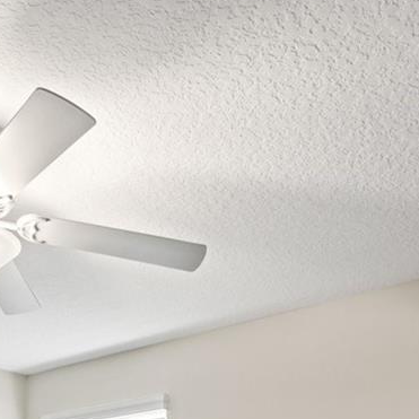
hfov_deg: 30.9
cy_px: 567
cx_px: 147
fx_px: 753
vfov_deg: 25.9
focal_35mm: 55
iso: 400
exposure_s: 1/1.67
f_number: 8
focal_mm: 10
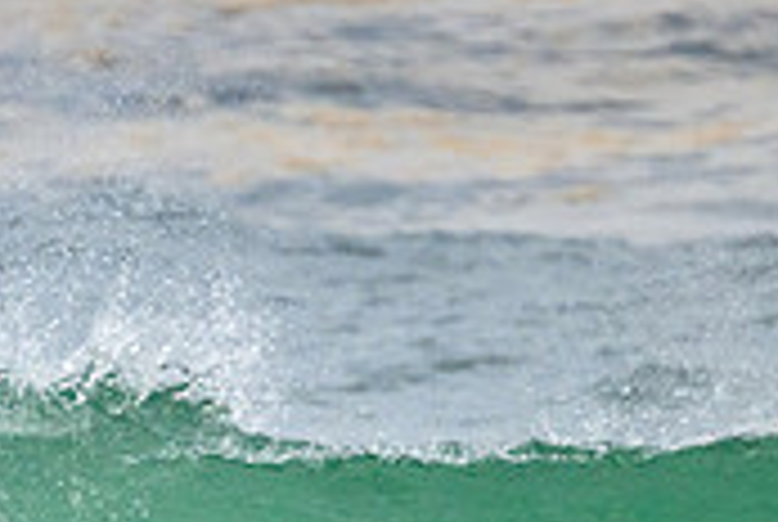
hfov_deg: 0.8
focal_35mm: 2676
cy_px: 740
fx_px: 57930
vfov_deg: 0.5
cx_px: -292
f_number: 11
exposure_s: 1/2500
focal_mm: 800
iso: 2200
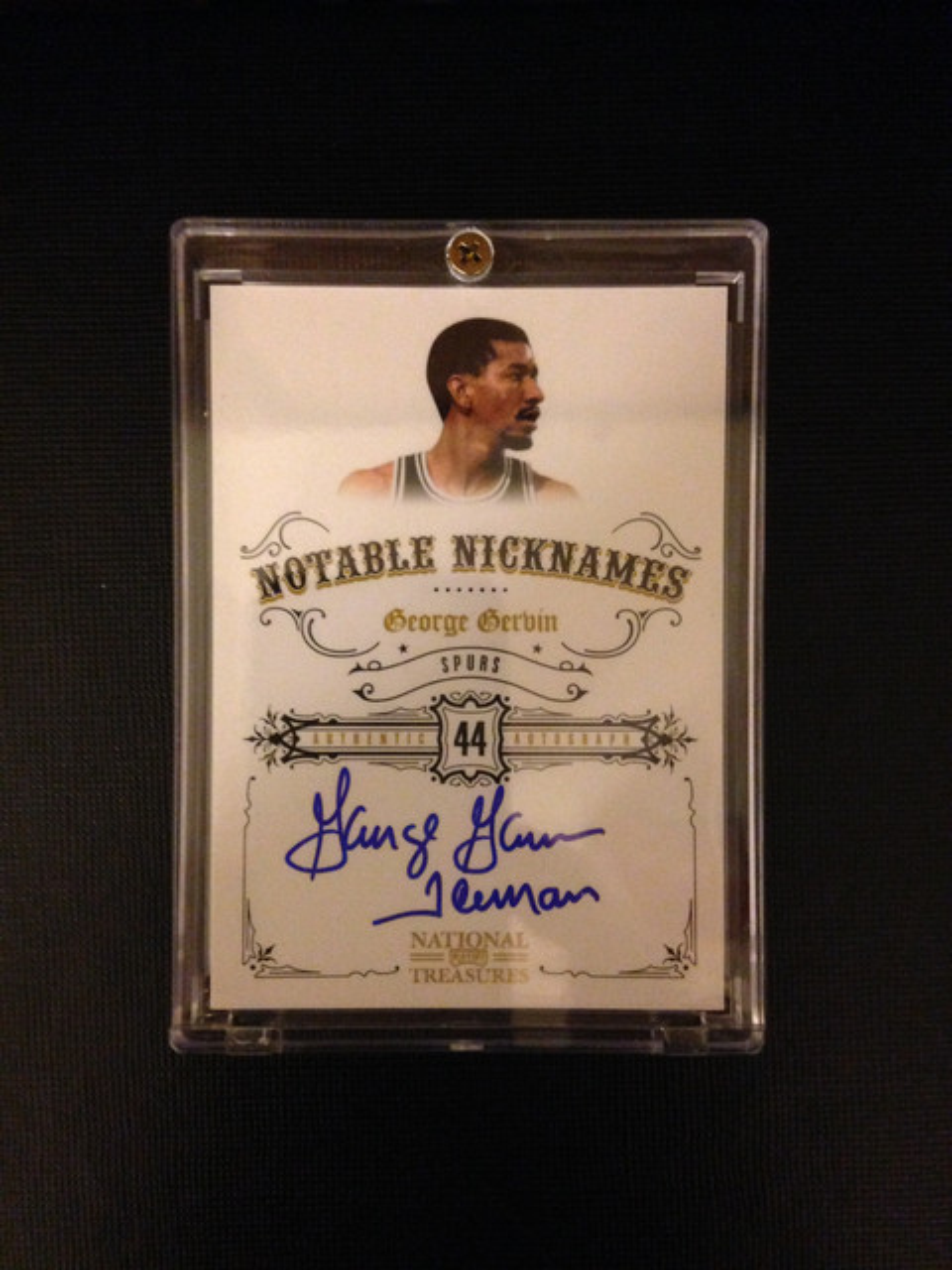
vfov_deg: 55.4
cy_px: 635
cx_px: 476
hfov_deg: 42.9
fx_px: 1210
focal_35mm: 33
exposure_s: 1/15
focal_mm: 4.12
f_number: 2.4
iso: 500
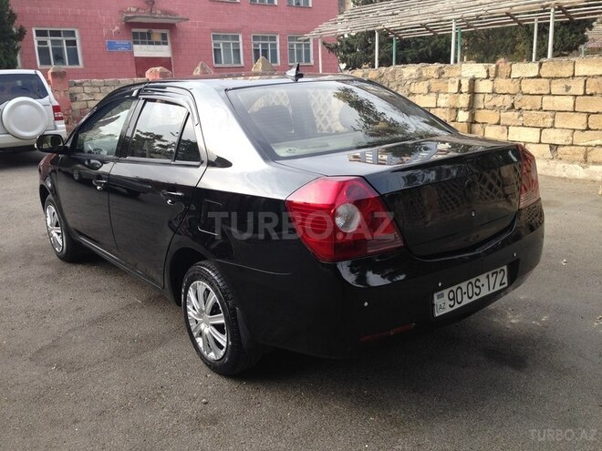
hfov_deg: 55.4
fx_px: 574
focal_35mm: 33
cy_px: 226
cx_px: 301
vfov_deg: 42.9
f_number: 2.4
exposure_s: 1/206
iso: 50
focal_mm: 4.12
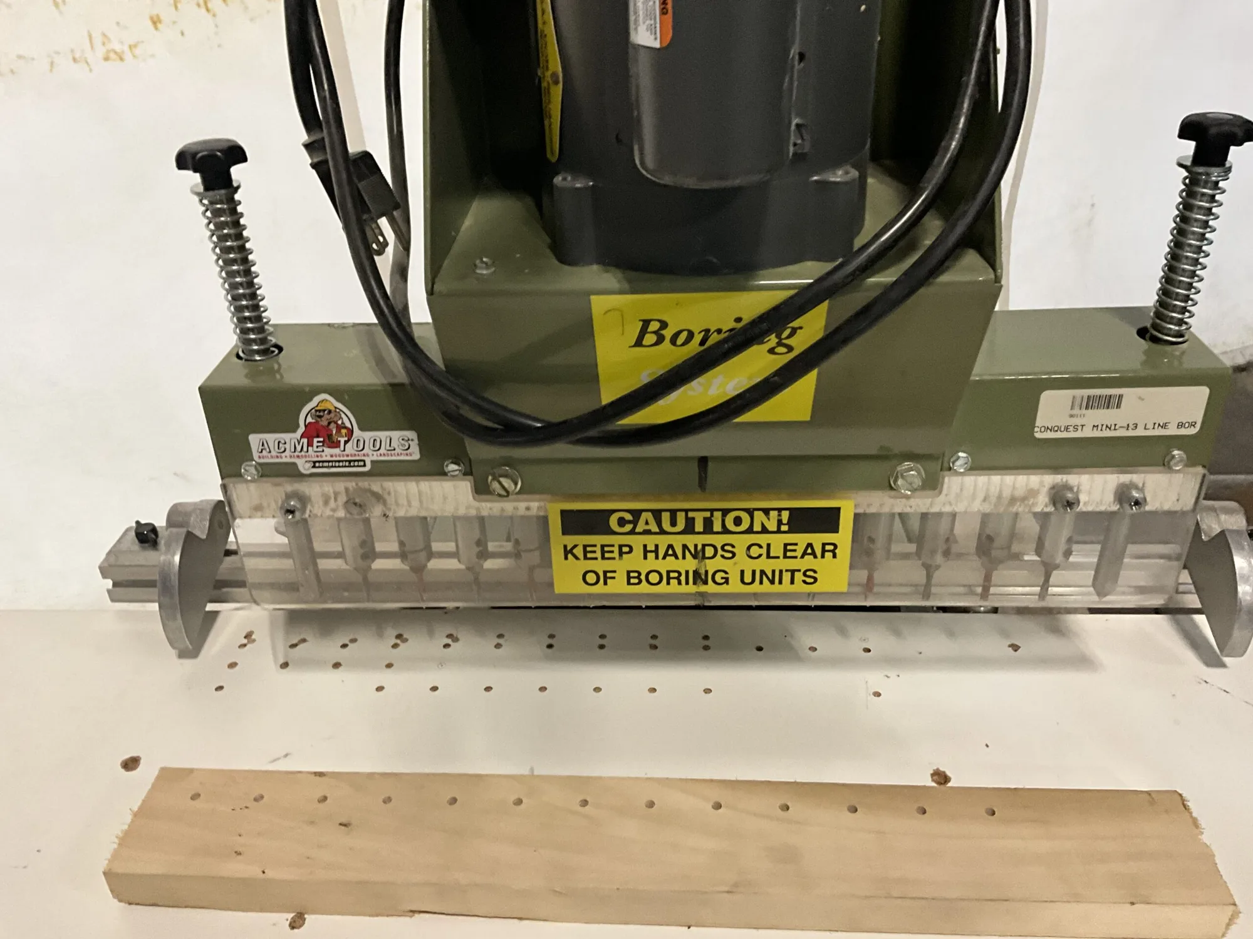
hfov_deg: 61.7
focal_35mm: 29
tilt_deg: -31.2
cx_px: 626
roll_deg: +3.1
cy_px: 470
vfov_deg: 48.2
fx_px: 1050
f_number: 1.8
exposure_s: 1/60
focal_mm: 3
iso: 250
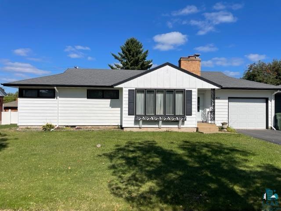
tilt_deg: +2.6
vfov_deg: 53.1
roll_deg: +0.8
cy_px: 106
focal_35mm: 26
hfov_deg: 67.3
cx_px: 140
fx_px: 211
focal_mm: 4.2
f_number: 1.6
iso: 32
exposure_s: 1/6135
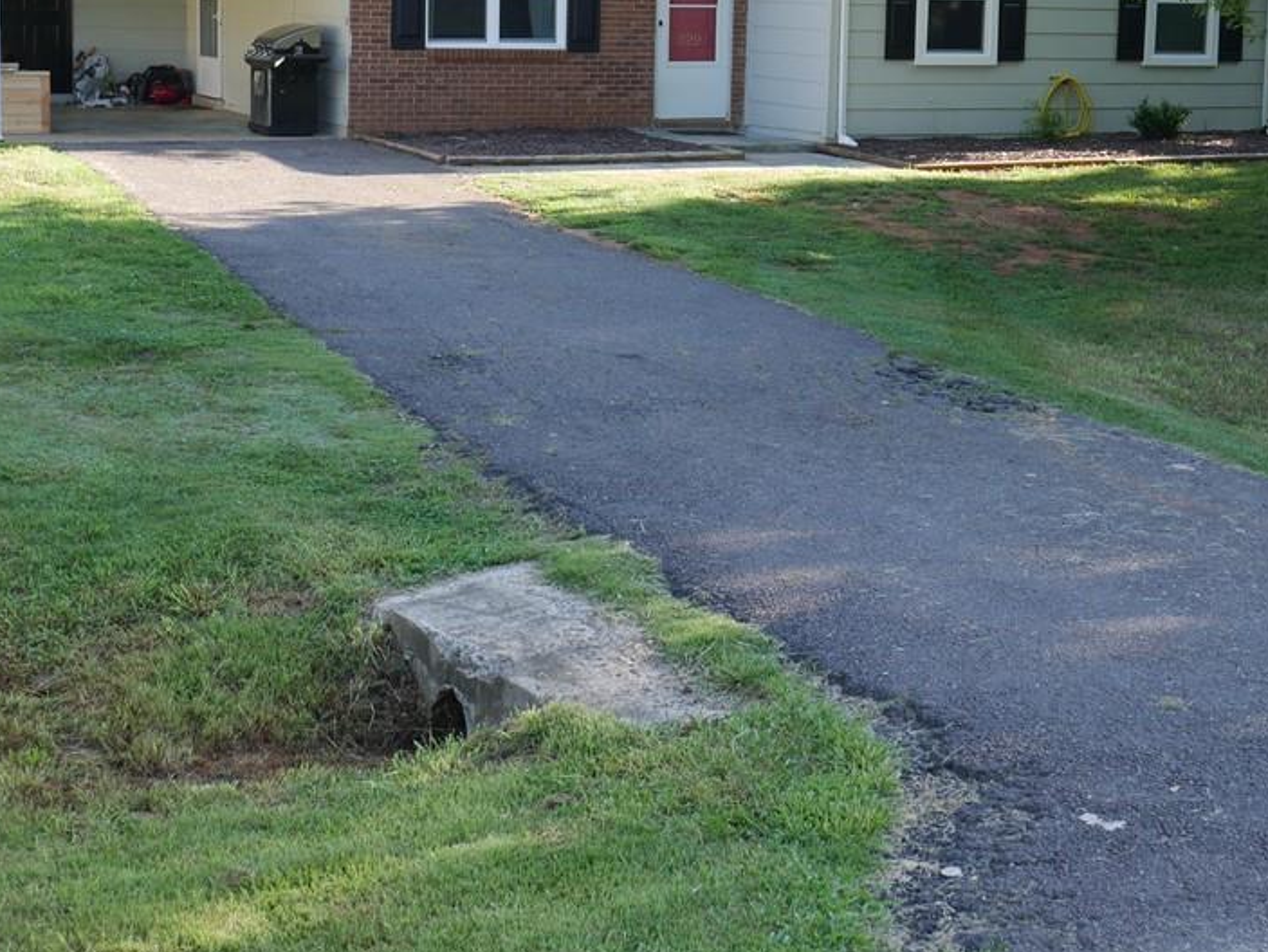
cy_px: 270
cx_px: 672
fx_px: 2346
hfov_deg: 30.2
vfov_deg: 22.8
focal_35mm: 64
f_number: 5.6
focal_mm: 22
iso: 200
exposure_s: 1/160
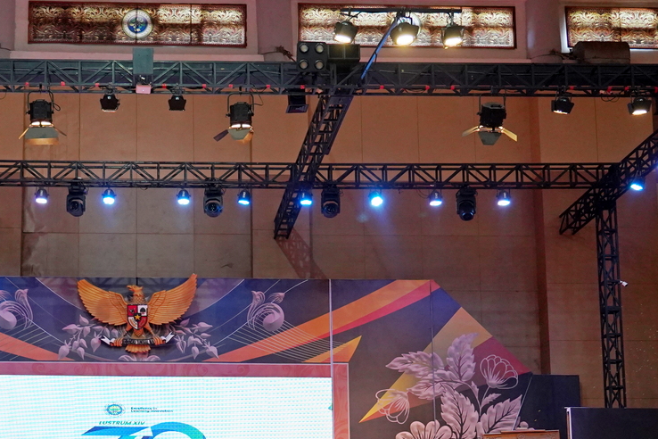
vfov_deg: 20.3
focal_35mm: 65
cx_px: 156
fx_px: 1188
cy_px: 427
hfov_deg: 30.4
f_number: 4
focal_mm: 32
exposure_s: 1/160
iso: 3200
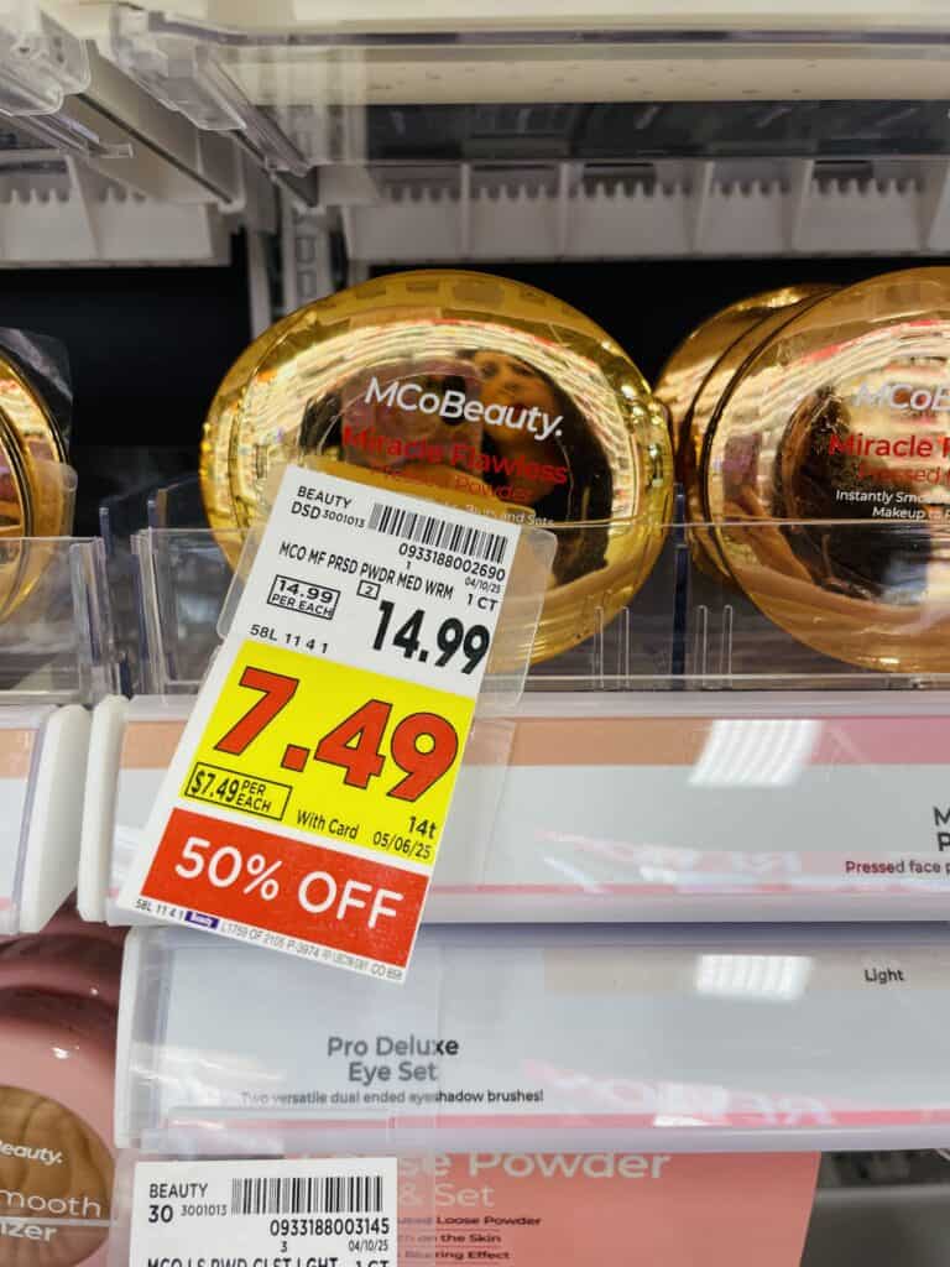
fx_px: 951
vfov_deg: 67.3
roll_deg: +0.3
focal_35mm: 26
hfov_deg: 53.1
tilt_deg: -14.3
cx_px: 475
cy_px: 634
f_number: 1.6
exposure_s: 1/64
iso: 50
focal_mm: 4.2
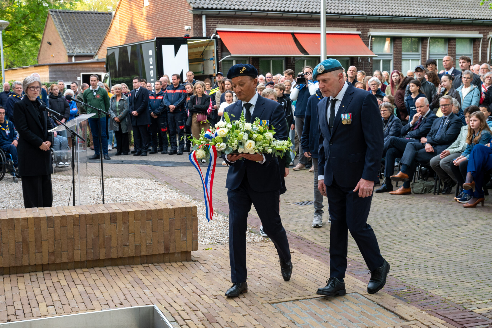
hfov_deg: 41.1
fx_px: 656
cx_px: 246
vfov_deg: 28.1
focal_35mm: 48
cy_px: 164
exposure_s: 1/125
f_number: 7.1
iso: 1000
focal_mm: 48
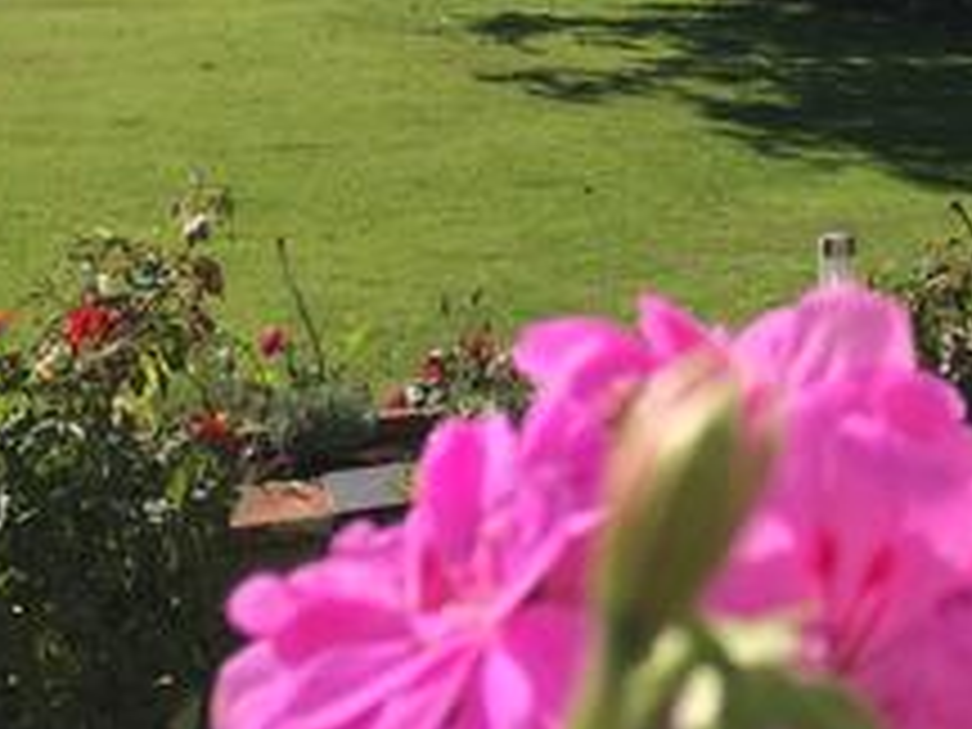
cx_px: 846
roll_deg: +0.3
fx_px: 1881
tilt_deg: -0.2
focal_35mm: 67
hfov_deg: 28.0
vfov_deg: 20.9
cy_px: -70
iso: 32
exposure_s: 1/2415
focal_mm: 4.15
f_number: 2.2
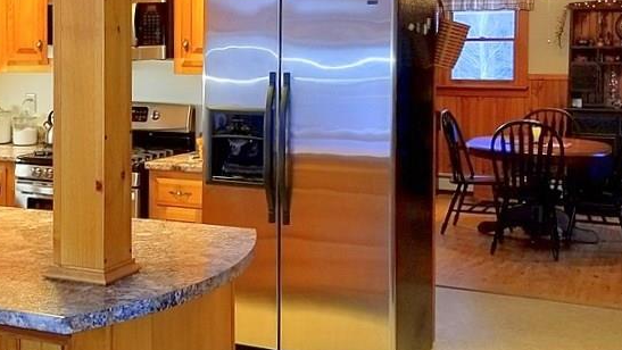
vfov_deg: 22.5
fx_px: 874
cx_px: 202
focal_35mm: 53
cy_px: 94
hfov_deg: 38.7
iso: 100
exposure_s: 1/24
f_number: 1.7
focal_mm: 4.25
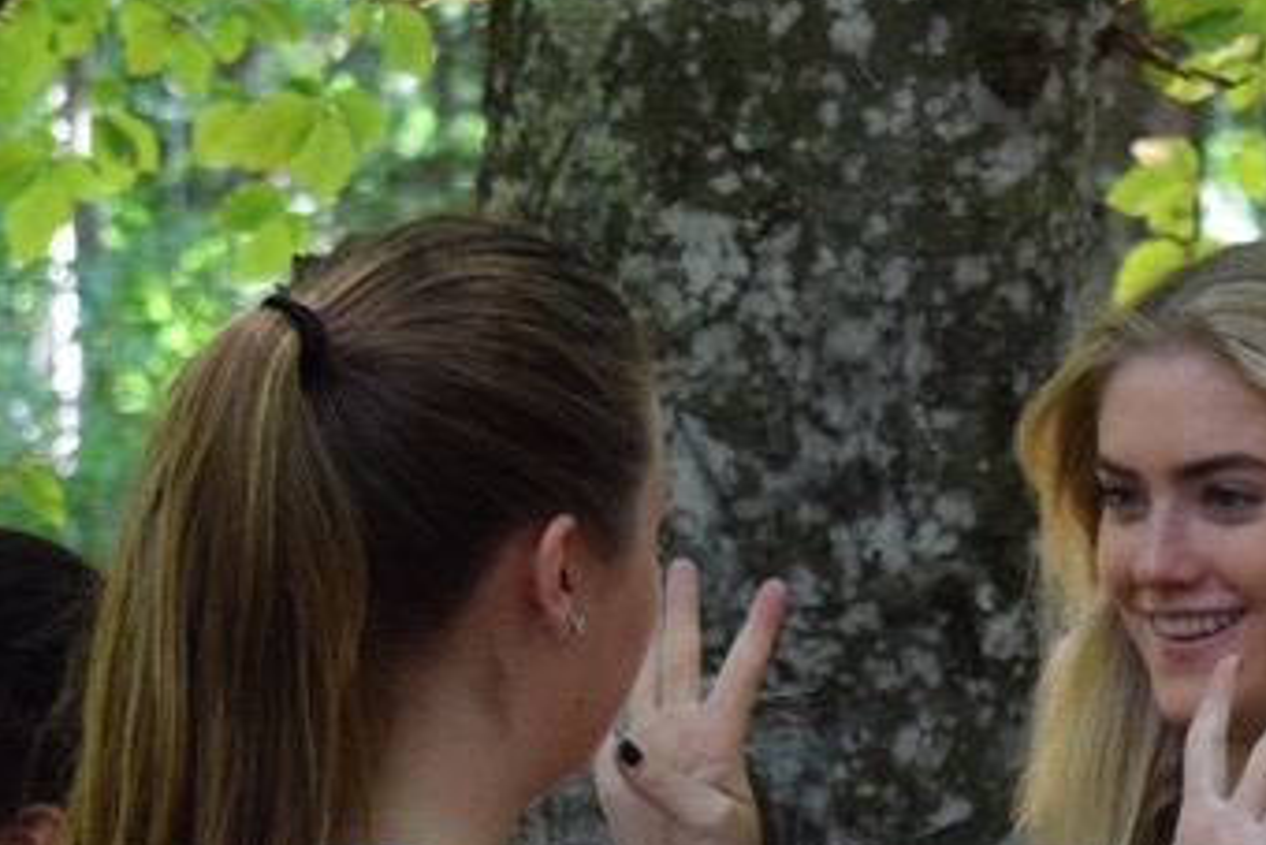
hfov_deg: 9.6
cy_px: 977
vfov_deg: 6.5
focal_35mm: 212
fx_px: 7458
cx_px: 1259
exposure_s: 1/250
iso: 3200
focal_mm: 48
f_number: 5.3
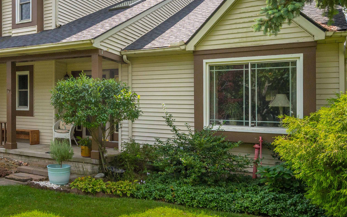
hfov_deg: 54.3
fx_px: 321
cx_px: 90
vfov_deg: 37.2
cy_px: 95
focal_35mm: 34
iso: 200
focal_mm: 14
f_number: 9
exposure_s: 1/800
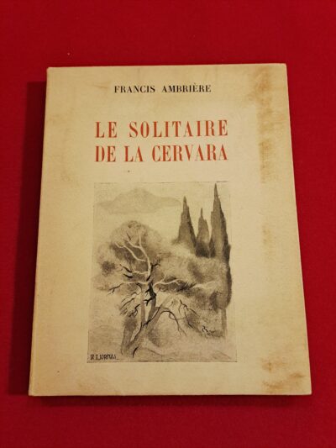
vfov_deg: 69.4
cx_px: 168
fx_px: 323
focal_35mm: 25
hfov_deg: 54.9
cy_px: 224
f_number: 1.8
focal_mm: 4.65
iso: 250
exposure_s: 1/33
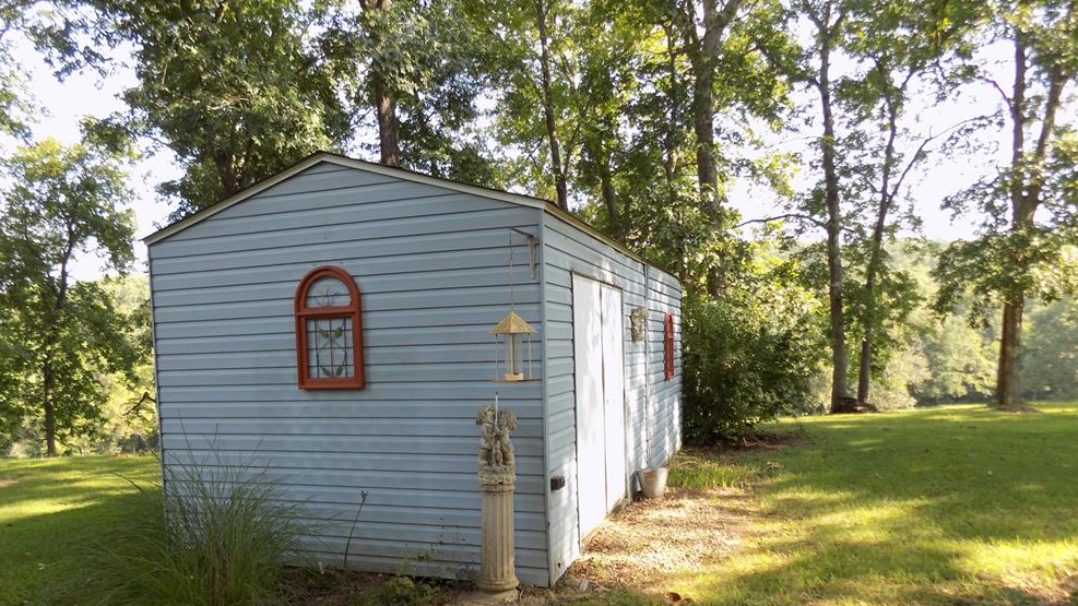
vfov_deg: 43.7
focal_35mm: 26
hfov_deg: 71.9
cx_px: 540
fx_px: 743
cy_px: 412
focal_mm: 4
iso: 80
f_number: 3.1
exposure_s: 1/100
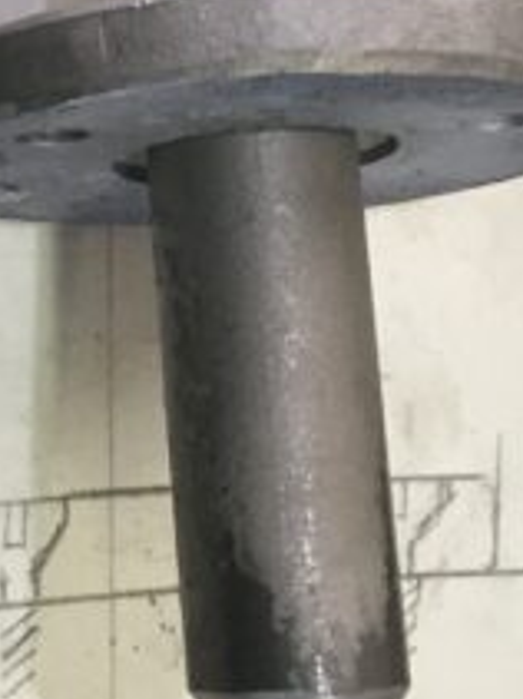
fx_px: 2843
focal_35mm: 141
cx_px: -192
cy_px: -202
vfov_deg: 13.5
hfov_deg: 10.3
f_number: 2.2
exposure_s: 1/30
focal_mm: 4.15
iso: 80
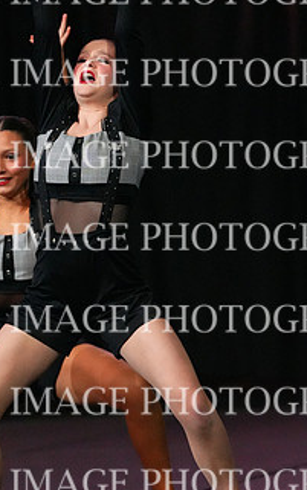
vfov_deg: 3.8
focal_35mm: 552
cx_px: 131
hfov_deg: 2.4
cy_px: 278
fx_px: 7380
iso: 16000
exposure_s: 1/1250
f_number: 3.5
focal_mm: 300
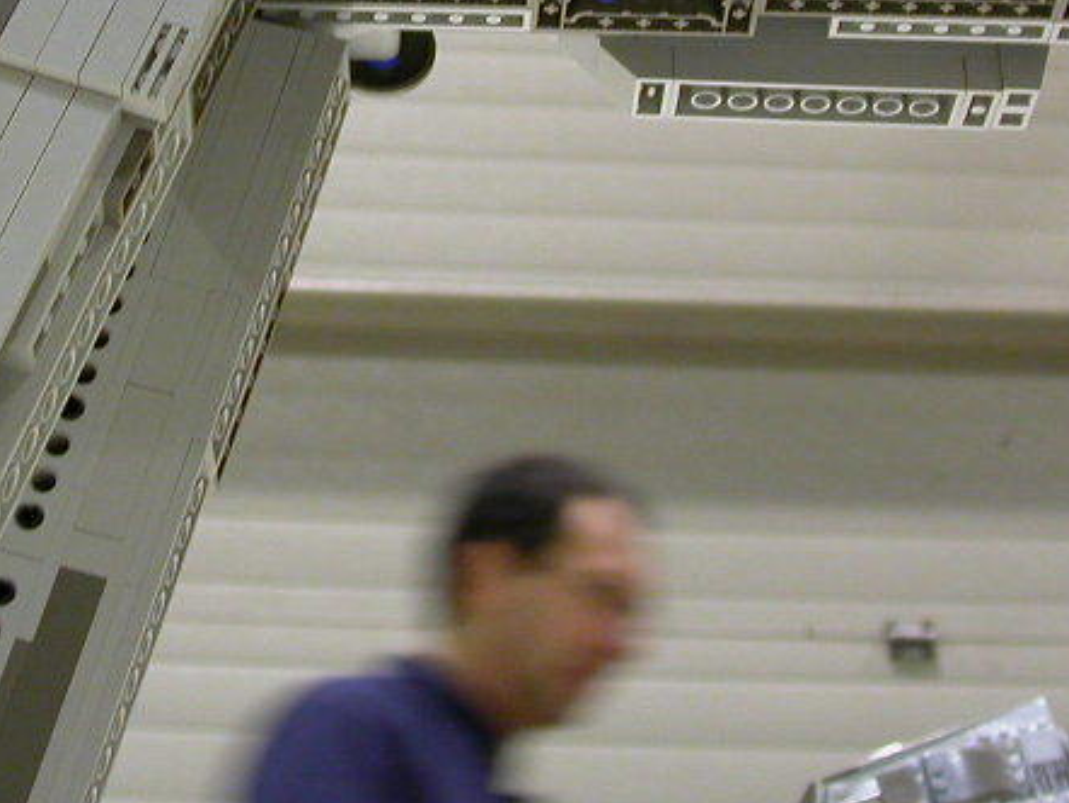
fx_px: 2719
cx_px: 341
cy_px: -27
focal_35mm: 88
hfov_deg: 22.1
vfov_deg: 16.4
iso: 100
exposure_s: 1/8.8
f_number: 2.6
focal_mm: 7.85
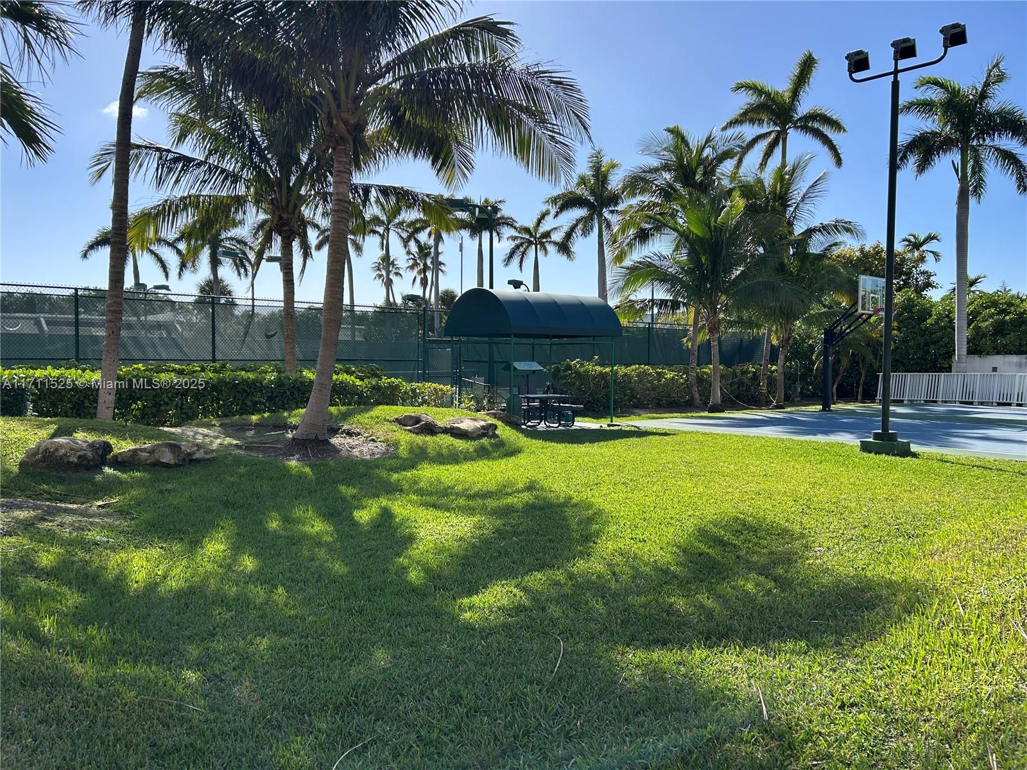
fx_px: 771
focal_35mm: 26
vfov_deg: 53.1
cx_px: 514
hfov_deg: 67.3
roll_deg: -0.3
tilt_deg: -1.8
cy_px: 385
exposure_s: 1/3460
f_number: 1.5
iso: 50
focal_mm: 5.7
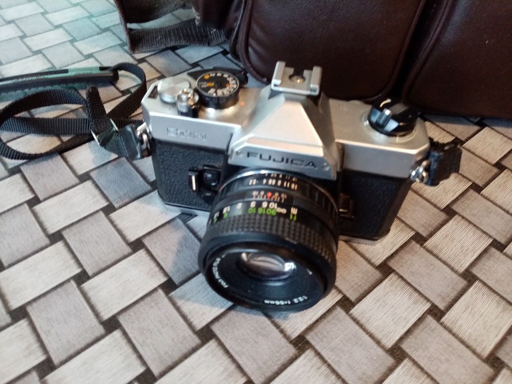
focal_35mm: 26
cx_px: 256
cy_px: 192
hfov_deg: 67.3
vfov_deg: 53.1
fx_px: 385
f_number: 1.8
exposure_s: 1/25
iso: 558
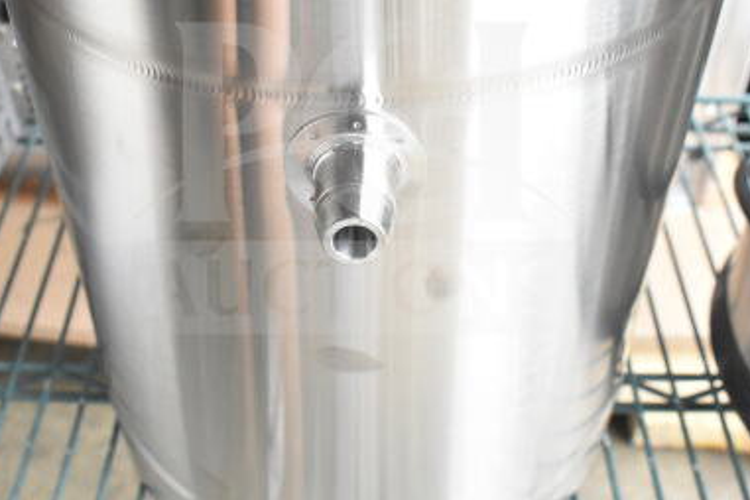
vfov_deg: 27.9
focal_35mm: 48
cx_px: 350
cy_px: 178
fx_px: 1000
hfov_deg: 41.1
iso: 1600
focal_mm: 20
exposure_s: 1/160
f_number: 6.3
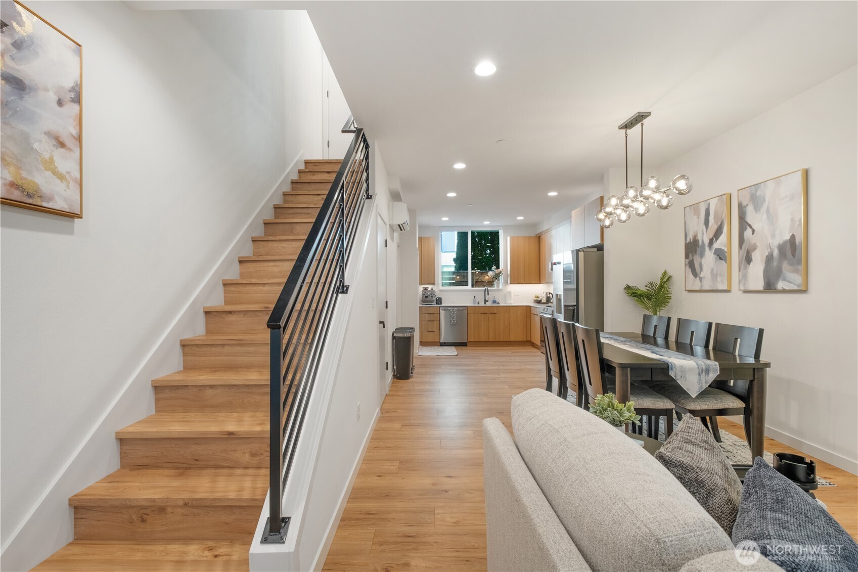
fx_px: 357
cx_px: 429
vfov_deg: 77.3
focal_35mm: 15
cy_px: 286
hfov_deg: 100.4
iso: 320
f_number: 8
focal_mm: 10
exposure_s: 1/10
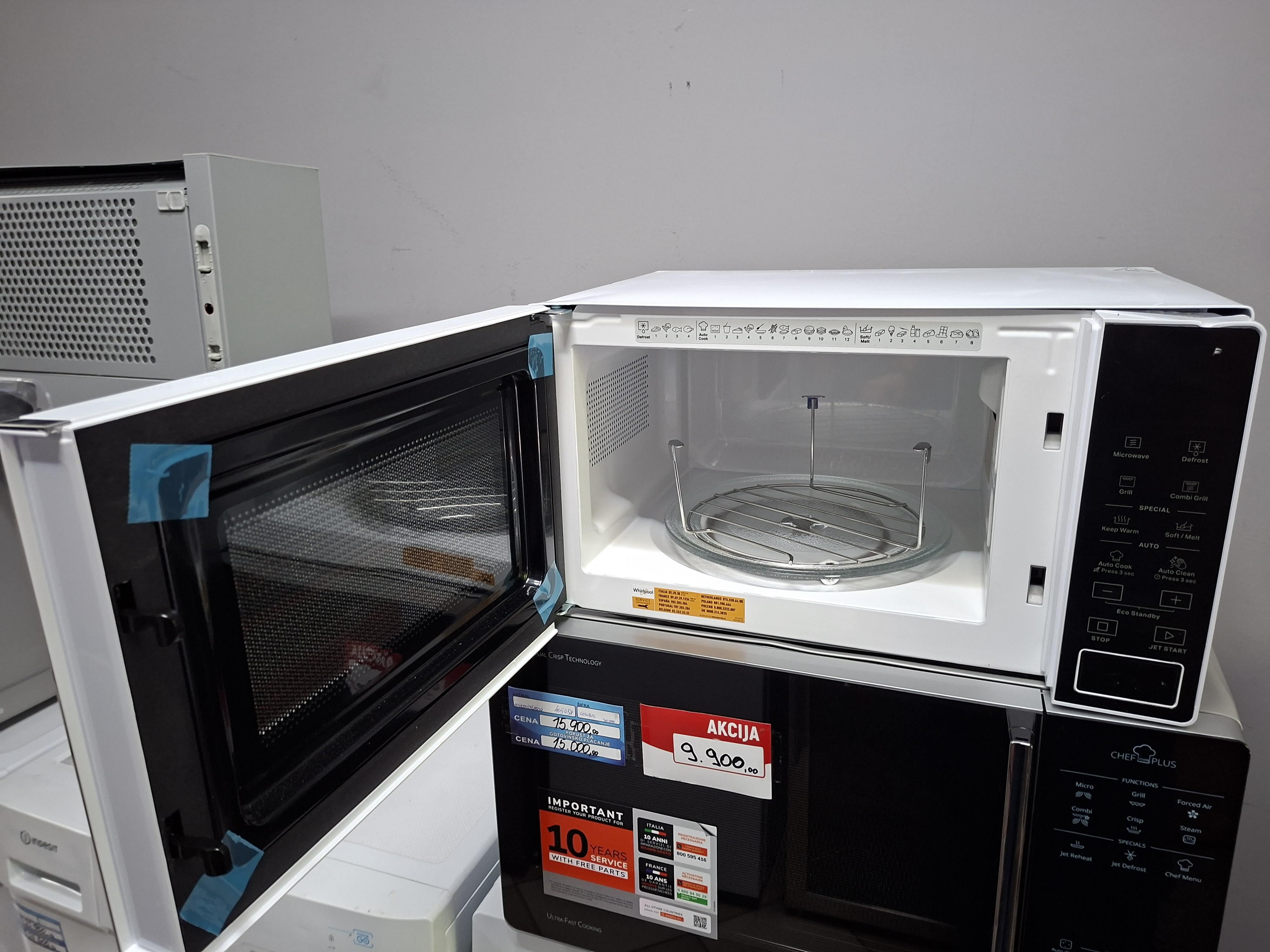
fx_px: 844
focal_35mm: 23
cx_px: 635
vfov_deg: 58.9
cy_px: 476
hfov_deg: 73.9
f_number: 1.8
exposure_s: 1/50
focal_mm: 5.54
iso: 250
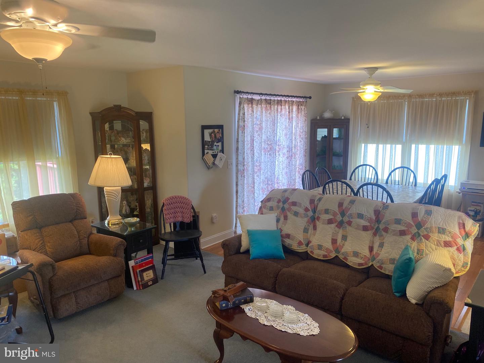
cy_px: 182
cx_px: 242
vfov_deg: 53.1
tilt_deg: -9.2
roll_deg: +0.0
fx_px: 364
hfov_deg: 67.3
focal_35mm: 26
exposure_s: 1/120
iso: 125
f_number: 1.8
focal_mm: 4.25
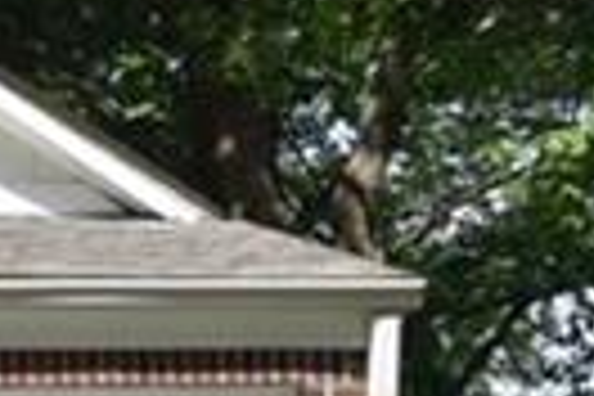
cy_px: 457
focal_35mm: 232
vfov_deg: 5.9
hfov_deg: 7.7
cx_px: -1192
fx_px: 3828
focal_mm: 30
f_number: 8
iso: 100
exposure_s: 1/200
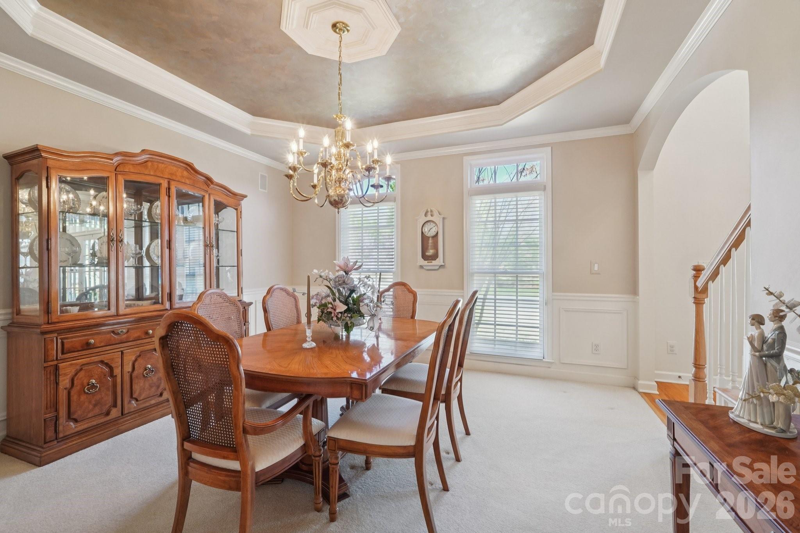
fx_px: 333
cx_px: 400
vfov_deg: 77.3
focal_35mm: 15
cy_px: 266
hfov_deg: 100.4
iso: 400
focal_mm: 10
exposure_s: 1/6
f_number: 8
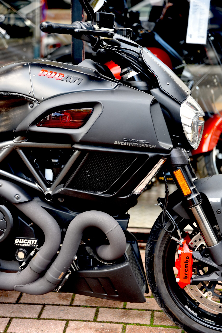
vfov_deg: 28.8
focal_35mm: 70
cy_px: 166
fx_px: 647
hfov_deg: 19.5
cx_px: 111
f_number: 2.8
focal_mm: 70
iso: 200
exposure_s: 1/60
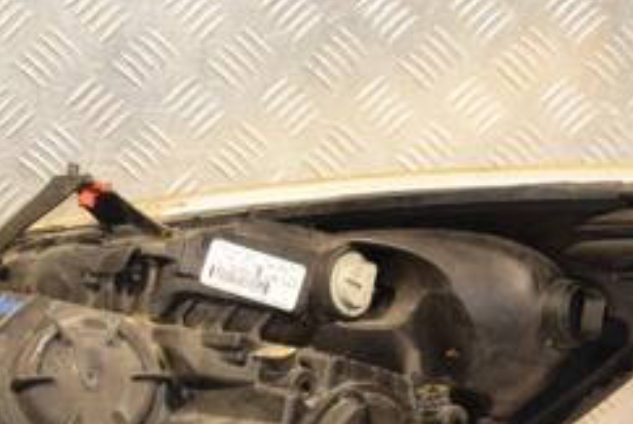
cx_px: 319
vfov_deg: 13.2
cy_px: 243
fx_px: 1831
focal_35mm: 104
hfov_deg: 19.6
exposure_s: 1/160
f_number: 5
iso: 800
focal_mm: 28
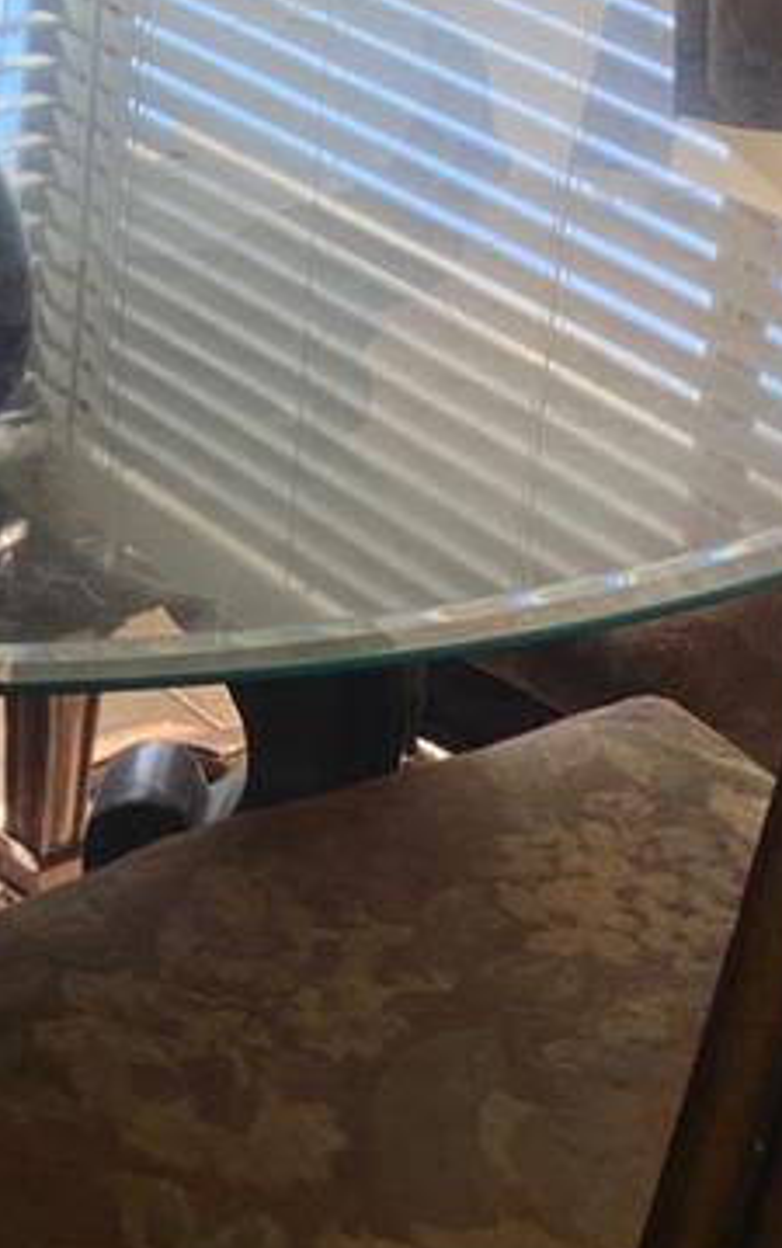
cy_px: 59
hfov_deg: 11.2
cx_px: -109
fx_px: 3914
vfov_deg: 17.8
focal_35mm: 115
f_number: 1.8
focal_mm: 4.25
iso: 32
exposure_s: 1/157
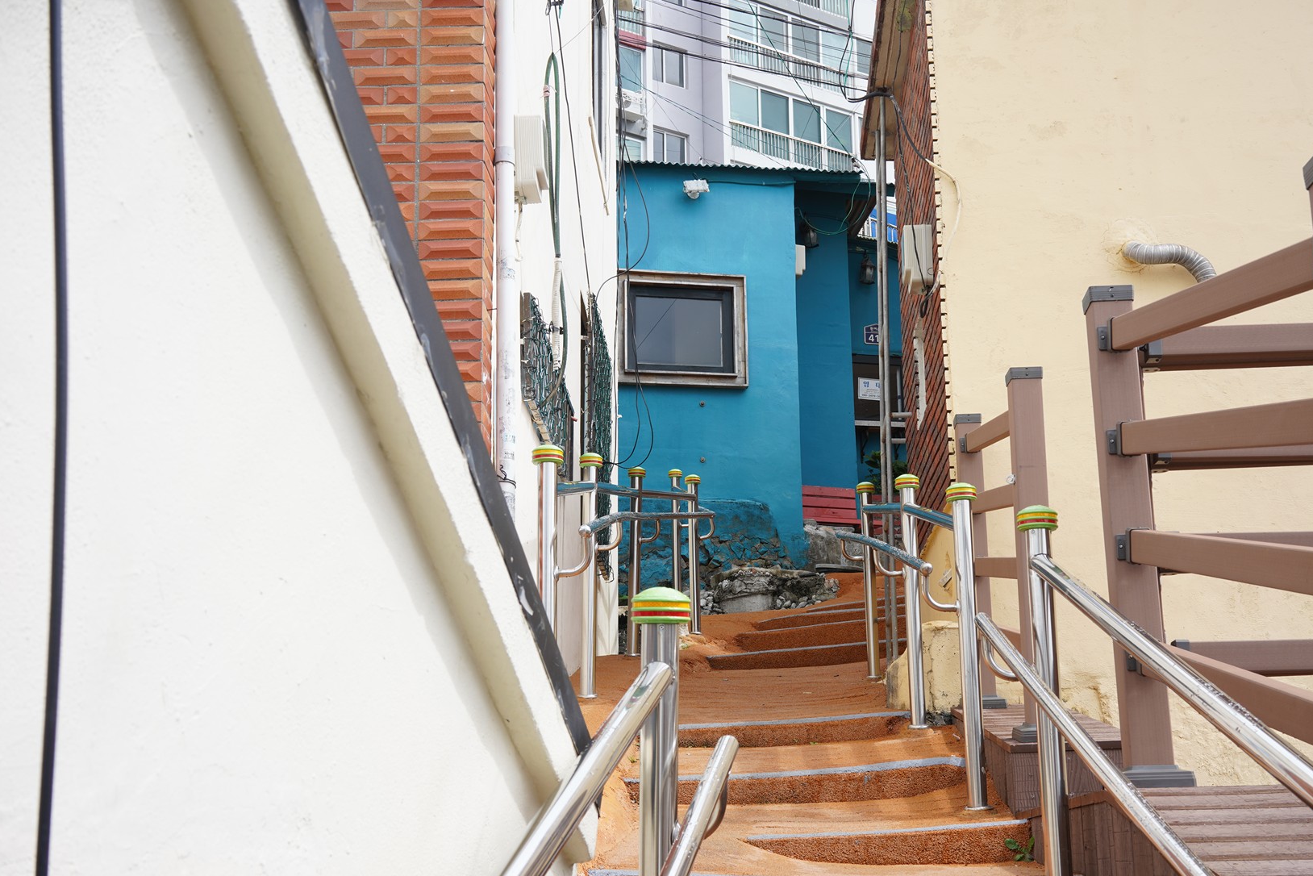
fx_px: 1568
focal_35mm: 43
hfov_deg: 45.1
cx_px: 798
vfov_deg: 31.2
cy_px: 485
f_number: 9
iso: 100
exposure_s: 1/100
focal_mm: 35
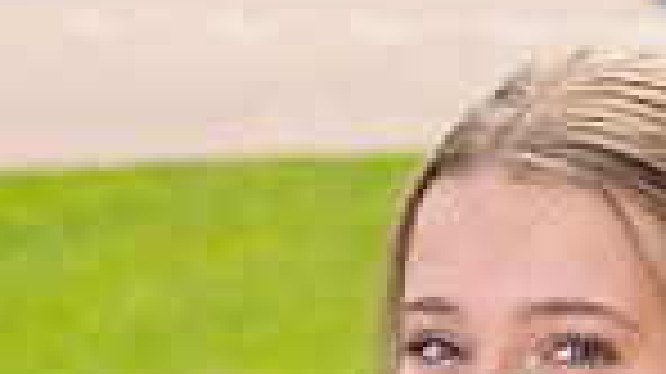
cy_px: 987
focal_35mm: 223
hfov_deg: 9.7
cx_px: 450
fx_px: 3935
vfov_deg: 5.2
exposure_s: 1/250
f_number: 7.1
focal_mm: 70
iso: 125
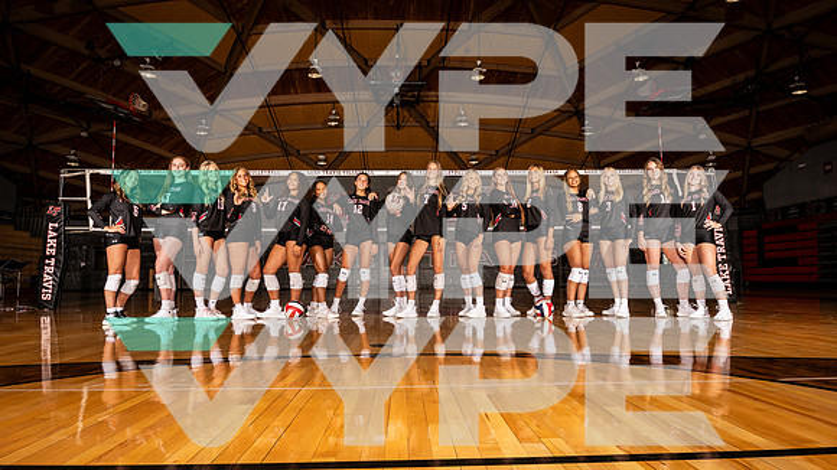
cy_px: 235
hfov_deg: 73.8
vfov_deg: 45.7
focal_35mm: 25
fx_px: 558
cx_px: 418
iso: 250
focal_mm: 24
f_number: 11
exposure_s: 1/250
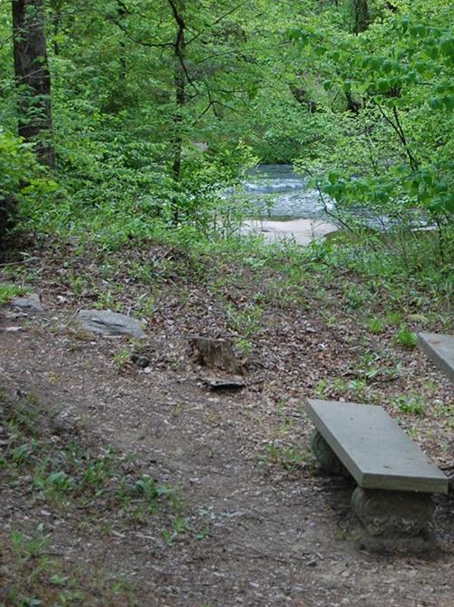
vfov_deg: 18.7
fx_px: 1837
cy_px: 303
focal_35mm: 105
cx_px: 434
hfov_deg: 13.9
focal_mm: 48
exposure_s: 1/125
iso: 400
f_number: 5.6
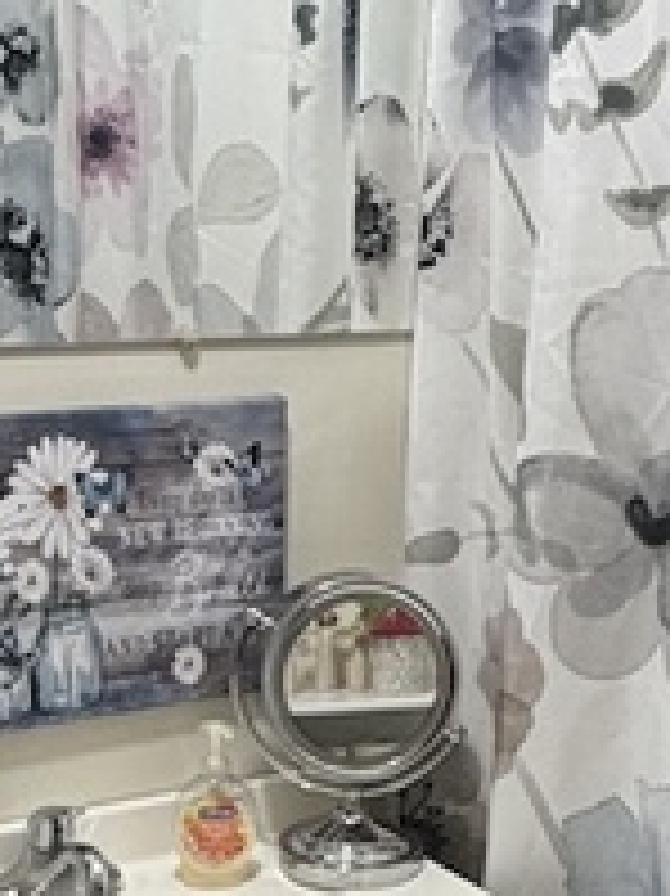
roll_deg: -2.0
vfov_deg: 24.1
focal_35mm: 76
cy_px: 973
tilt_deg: -26.2
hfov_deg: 19.3
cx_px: 405
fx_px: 1963
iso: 200
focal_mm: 2.22
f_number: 2.2
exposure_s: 1/120
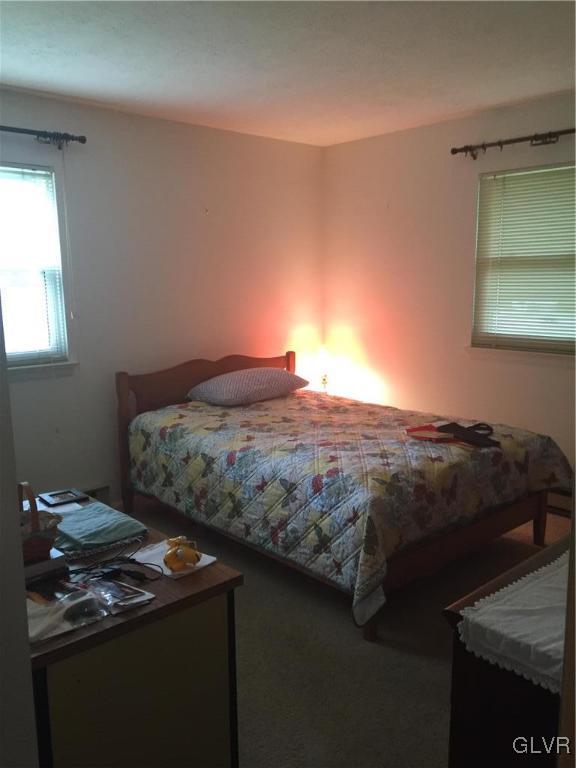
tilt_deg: -9.0
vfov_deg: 61.7
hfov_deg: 48.2
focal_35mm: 29
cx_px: 288
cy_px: 384
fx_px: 643
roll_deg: +0.9
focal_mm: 4.15
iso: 200
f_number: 2.2
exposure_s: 1/30
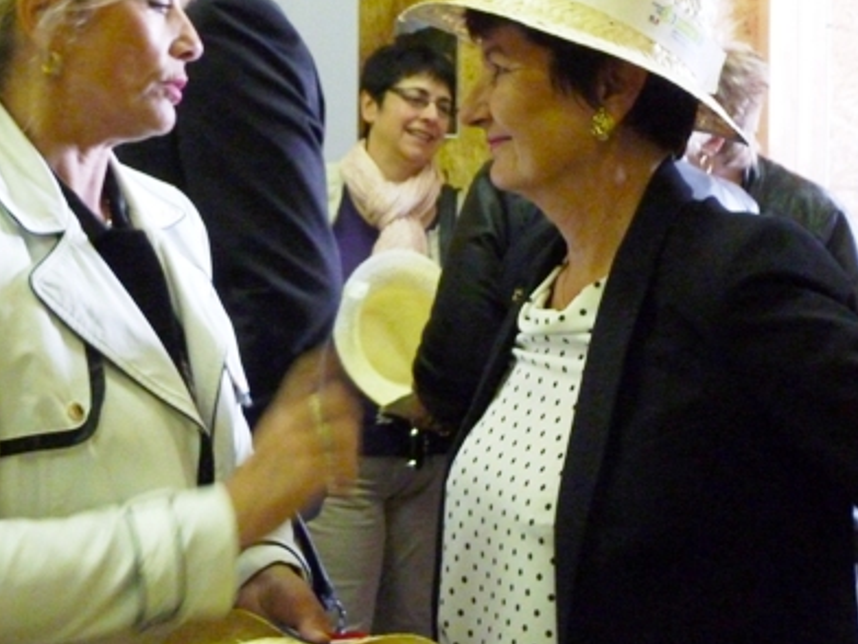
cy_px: 199
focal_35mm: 67
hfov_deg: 28.9
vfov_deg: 21.8
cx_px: 317
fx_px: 1661
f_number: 3.8
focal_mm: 7.4
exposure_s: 1/20
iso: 800
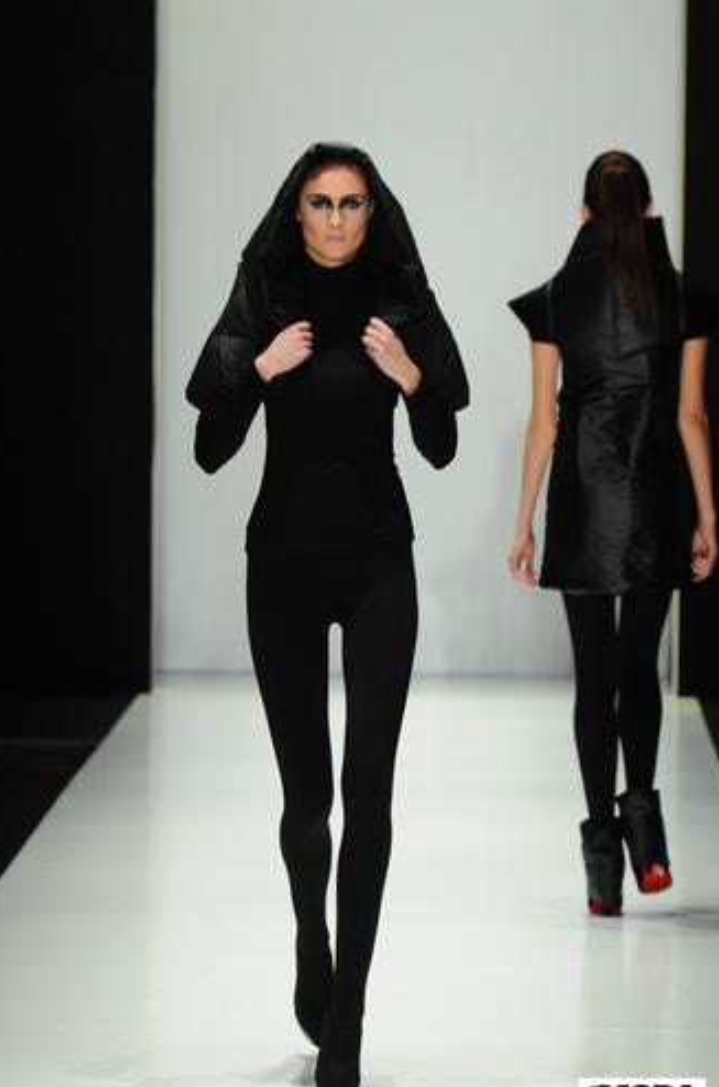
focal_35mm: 198
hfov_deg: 6.9
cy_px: 570
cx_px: 349
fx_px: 5946
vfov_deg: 10.4
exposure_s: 1/250
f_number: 4
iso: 1600
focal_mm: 125
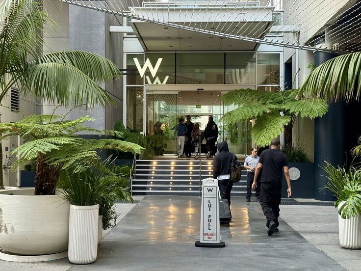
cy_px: 136
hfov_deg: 39.7
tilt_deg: +2.6
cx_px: 180
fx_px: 501
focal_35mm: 48
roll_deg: -0.6
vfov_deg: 30.3
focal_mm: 6.76
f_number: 1.78
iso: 200
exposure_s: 1/101
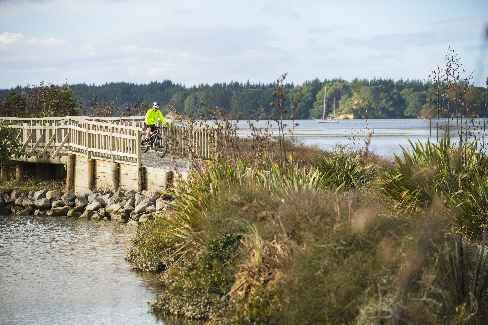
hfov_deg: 15.2
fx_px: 1830
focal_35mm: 135
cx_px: 244
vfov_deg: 10.2
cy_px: 162
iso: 80
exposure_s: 1/800
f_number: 3.5
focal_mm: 135
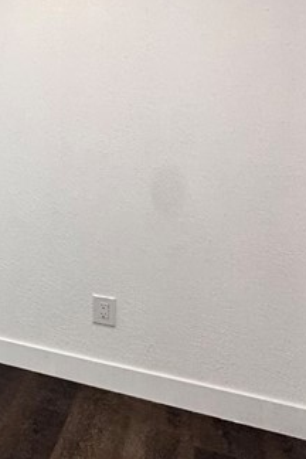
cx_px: -366
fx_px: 586
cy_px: 120
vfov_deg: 41.6
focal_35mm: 46
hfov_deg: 16.9
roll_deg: +0.3
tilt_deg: -0.6
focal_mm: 2.22
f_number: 2.2
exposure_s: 1/120
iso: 160
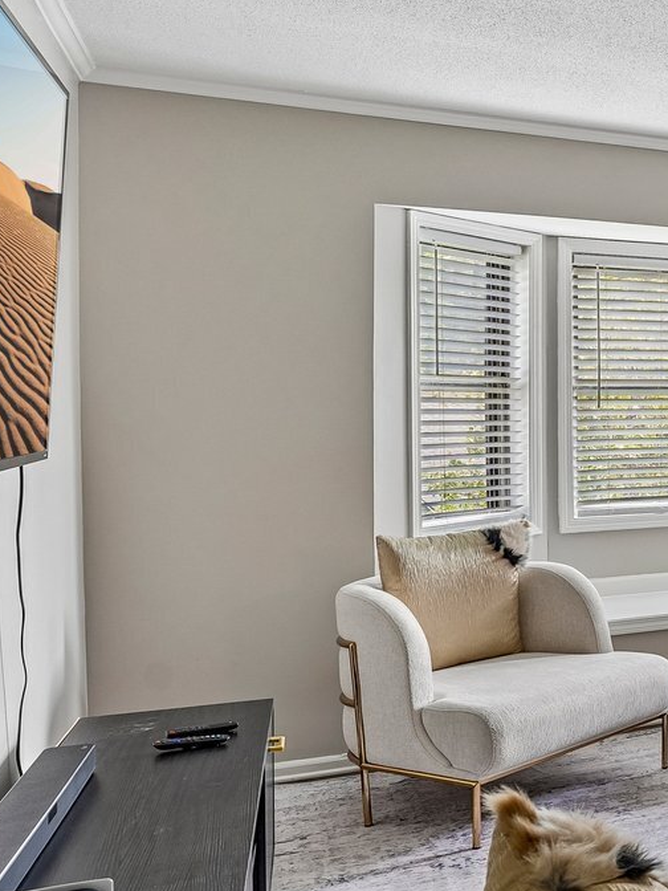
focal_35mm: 44
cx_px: 1104
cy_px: 422
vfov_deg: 43.3
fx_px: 1123
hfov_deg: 23.3
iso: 320
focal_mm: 14.9
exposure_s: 1/6
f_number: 8
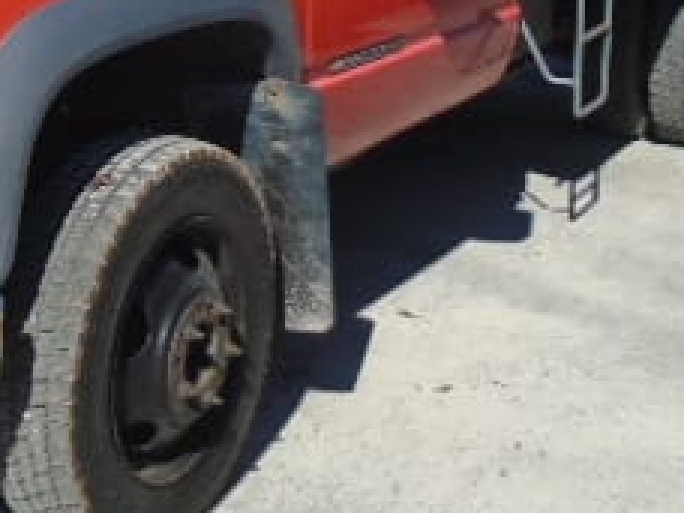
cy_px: 69
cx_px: 93
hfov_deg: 26.0
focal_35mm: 73
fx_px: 1442
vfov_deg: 19.8
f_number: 8
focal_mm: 4.6
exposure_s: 1/200
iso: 100
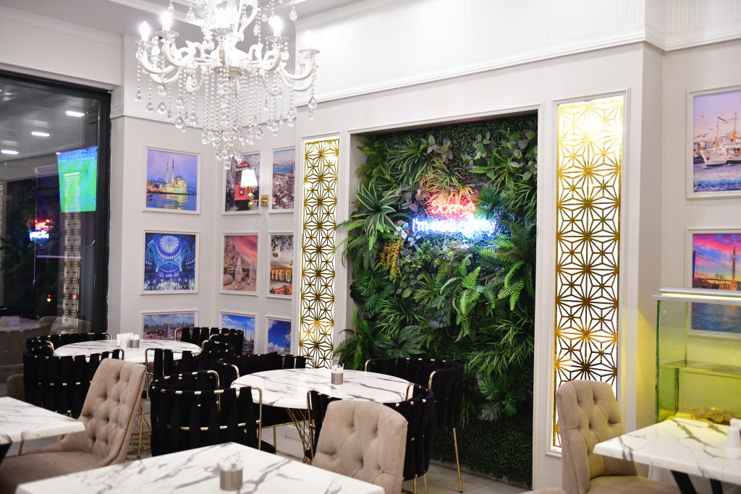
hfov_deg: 53.1
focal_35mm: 36
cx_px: 370
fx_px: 741
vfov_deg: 36.9
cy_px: 247
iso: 2000
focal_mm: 36
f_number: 2.8
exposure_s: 1/160
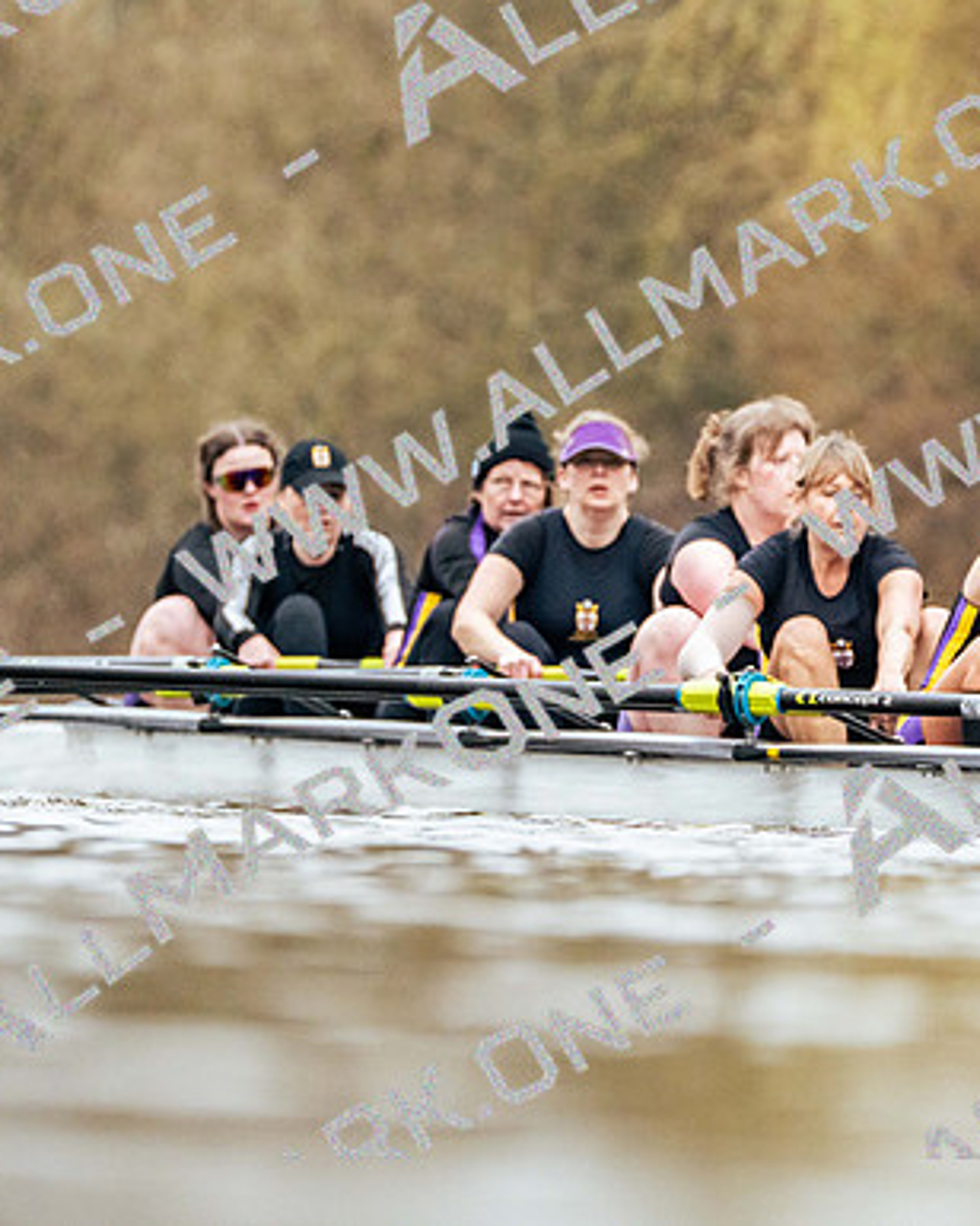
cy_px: 613
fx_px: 30781
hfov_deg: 1.8
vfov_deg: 2.3
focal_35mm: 849
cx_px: 570
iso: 6400
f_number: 6.3
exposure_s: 1/2000
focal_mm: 600
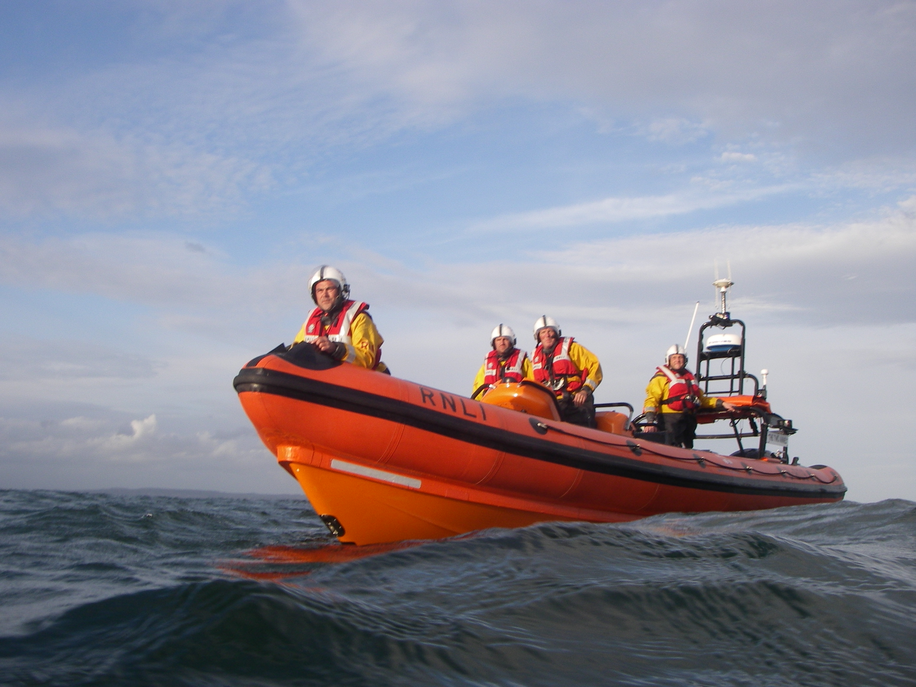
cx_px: 458
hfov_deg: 49.0
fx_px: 1006
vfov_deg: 37.7
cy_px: 344
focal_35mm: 38
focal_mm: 6.3
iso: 80
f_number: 6.6
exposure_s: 1/160
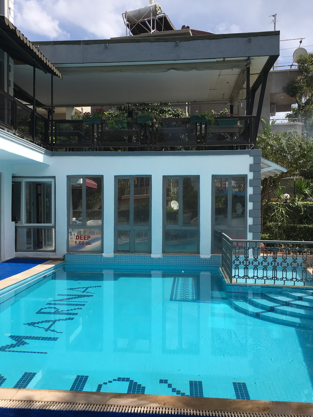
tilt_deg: -0.7
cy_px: 209
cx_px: 126
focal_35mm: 39
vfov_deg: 47.9
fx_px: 470
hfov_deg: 36.7
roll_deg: +0.1
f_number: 2.2
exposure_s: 1/1672
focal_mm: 4.15
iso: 25
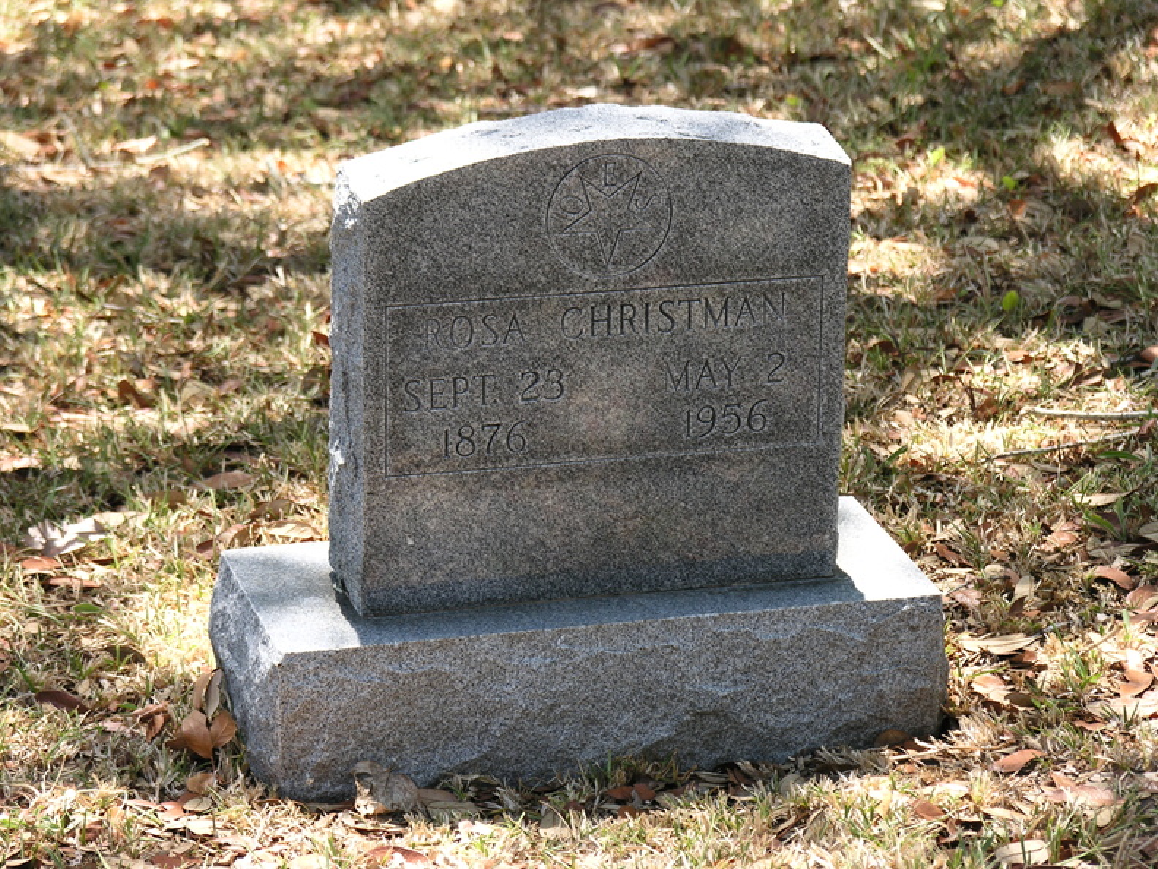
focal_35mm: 157
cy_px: 434
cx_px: 579
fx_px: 5252
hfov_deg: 12.6
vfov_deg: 9.5
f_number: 3.9
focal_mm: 40
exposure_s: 1/98.8
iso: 50
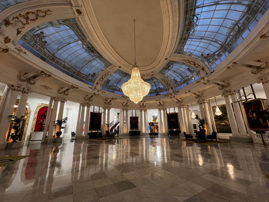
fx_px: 101
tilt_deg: +14.5
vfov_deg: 89.9
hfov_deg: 106.2
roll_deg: +1.1
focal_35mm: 13
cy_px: 101
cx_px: 134
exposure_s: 1/50
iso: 250
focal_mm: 1.57
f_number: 1.8
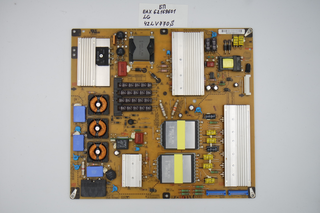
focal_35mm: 43
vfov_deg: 31.2
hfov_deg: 45.4
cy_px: 106
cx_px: 160
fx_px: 382
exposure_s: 1/125
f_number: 4.5
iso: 160
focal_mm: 16
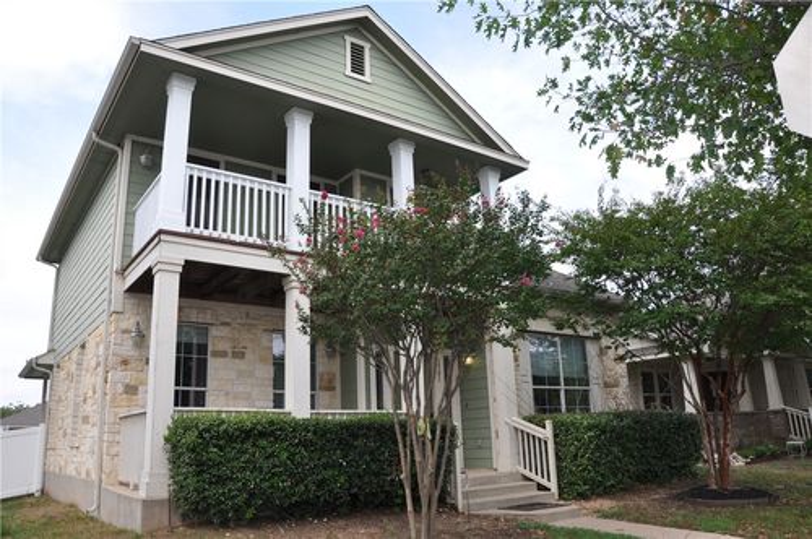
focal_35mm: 27
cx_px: 406
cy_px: 270
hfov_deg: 67.4
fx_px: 608
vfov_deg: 47.8
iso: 200
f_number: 8
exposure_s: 1/200
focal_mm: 18
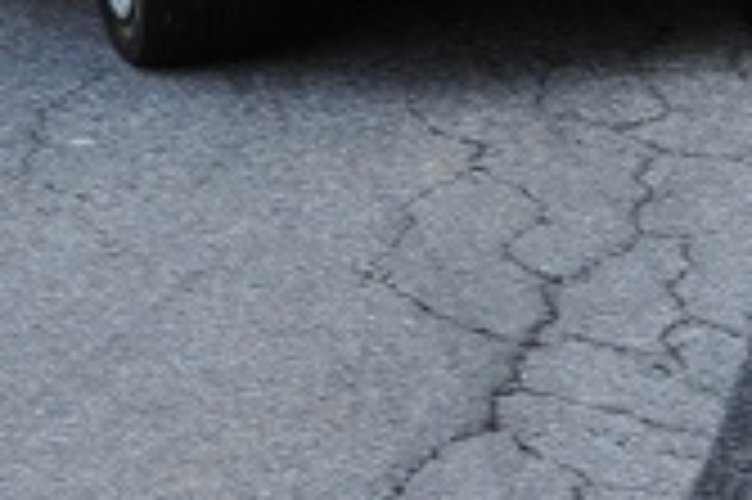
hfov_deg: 4.7
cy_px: -480
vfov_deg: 3.1
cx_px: 203
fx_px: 9182
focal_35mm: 440
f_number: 5.6
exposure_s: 1/500
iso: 1600
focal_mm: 105
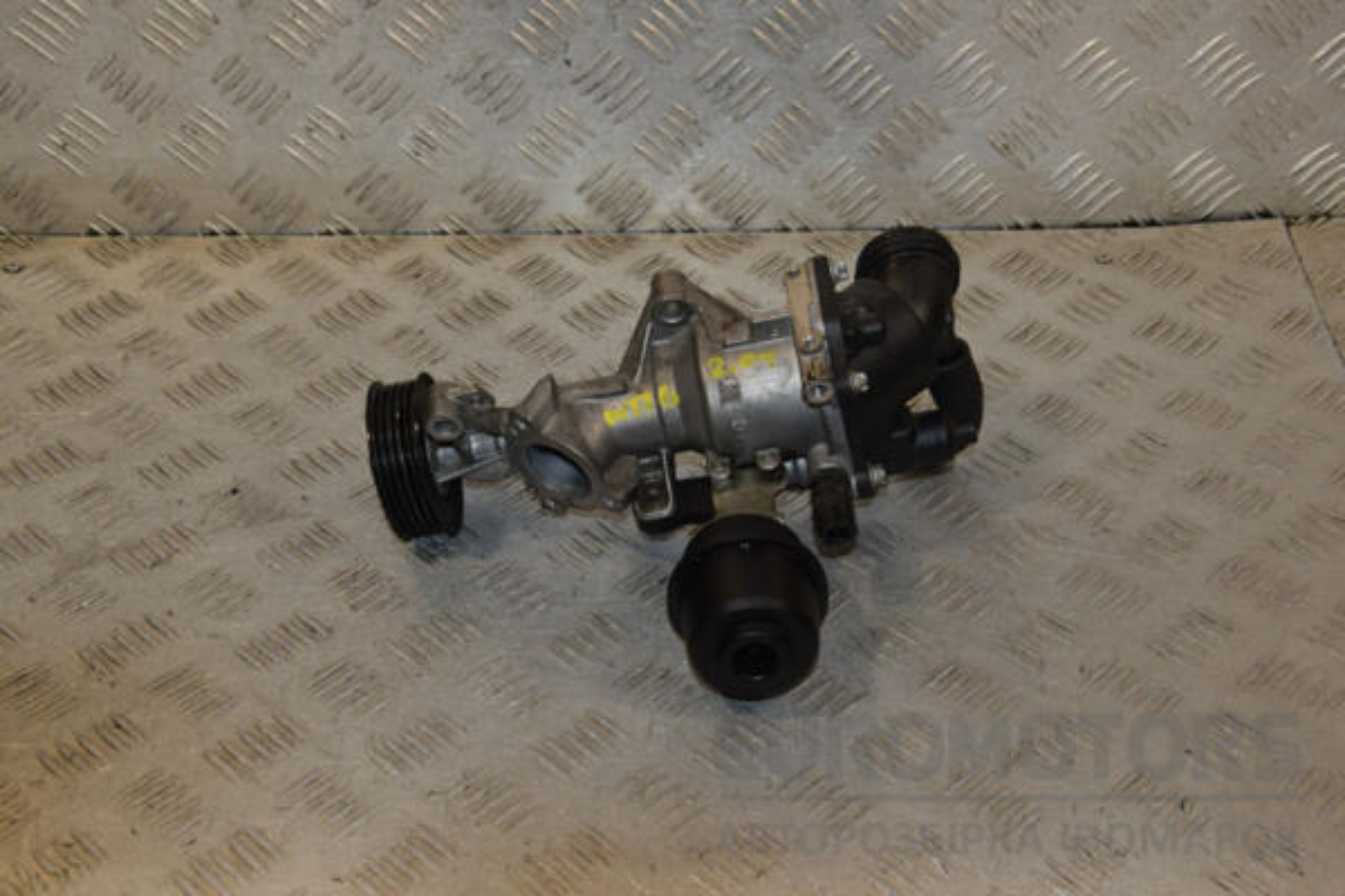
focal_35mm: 57
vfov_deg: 23.8
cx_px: 672
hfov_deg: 35.1
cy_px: 448
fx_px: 2129
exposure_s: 1/200
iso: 800
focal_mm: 38
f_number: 8
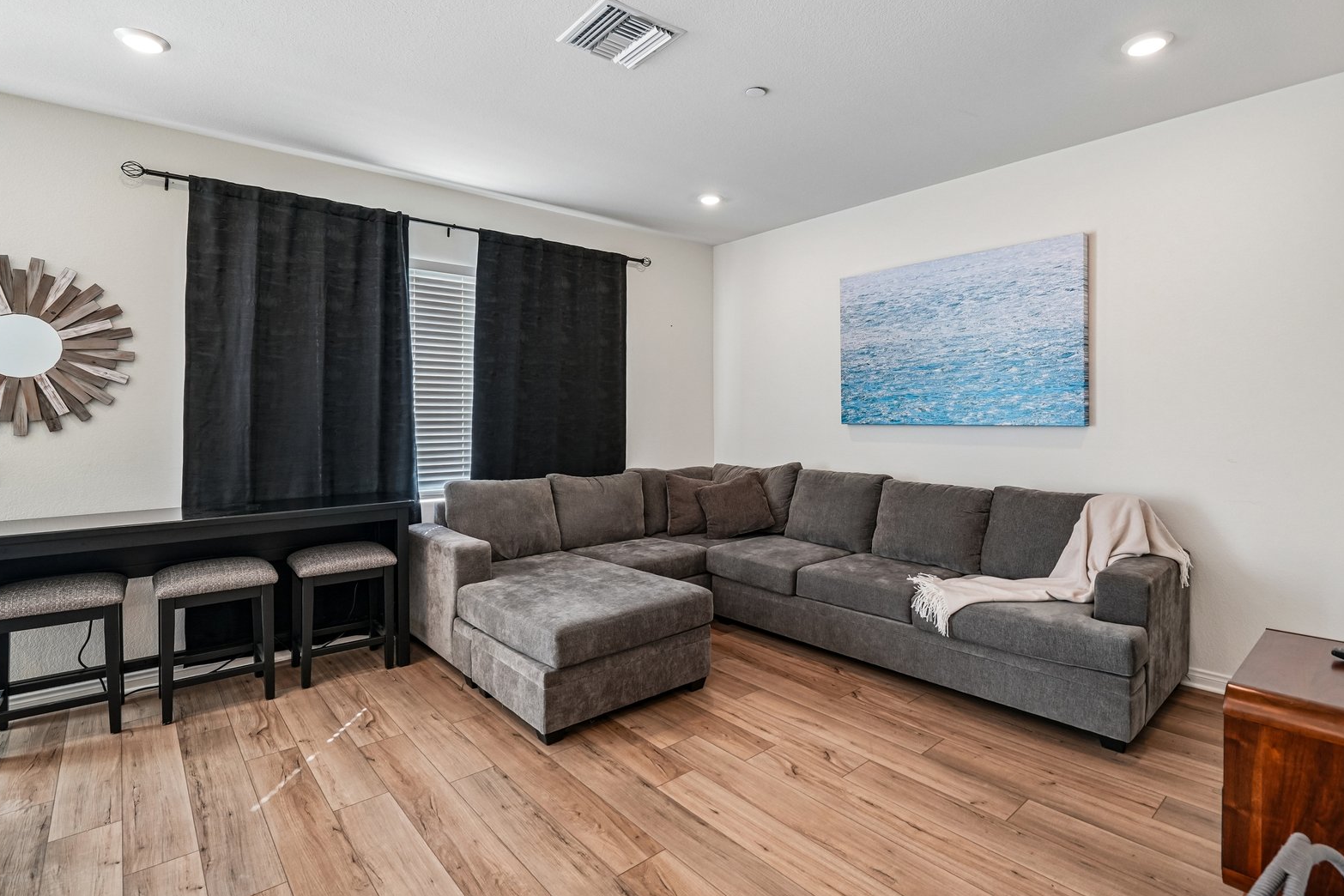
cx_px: 687
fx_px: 635
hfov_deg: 93.3
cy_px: 446
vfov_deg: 70.4
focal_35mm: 17
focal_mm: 13
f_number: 8
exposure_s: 1/20
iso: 400
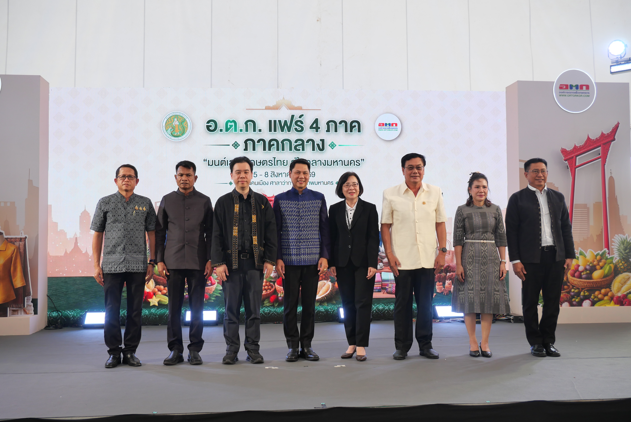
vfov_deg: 36.0
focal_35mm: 37
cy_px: 211
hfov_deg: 51.9
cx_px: 316
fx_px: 649
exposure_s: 1/100
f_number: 5.6
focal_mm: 18
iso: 250
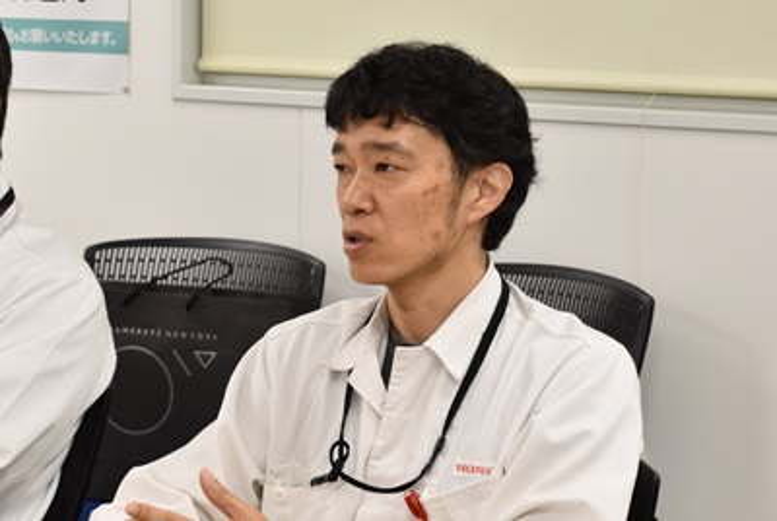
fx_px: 1556
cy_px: 260
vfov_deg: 19.0
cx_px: 388
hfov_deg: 28.0
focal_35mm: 72
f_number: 5.3
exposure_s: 1/30
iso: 560
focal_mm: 48
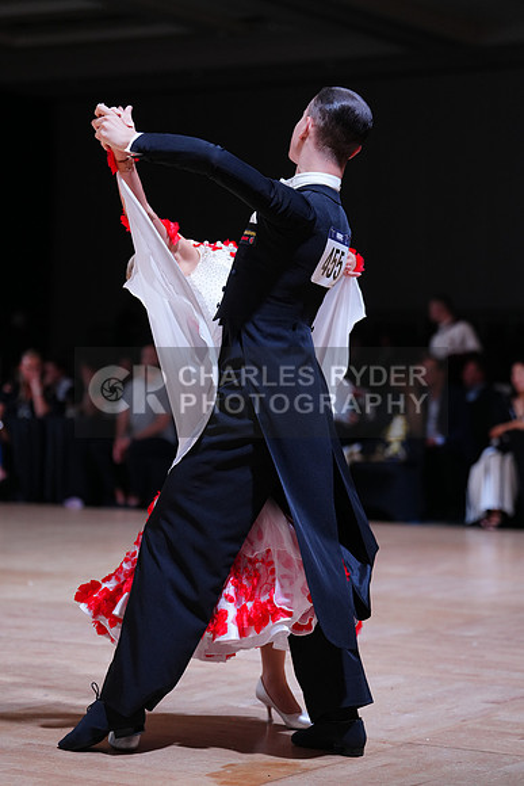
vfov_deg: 21.7
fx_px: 2051
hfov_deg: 14.6
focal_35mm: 94
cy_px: 393
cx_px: 262
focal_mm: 94
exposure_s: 1/500
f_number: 2.8
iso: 1000
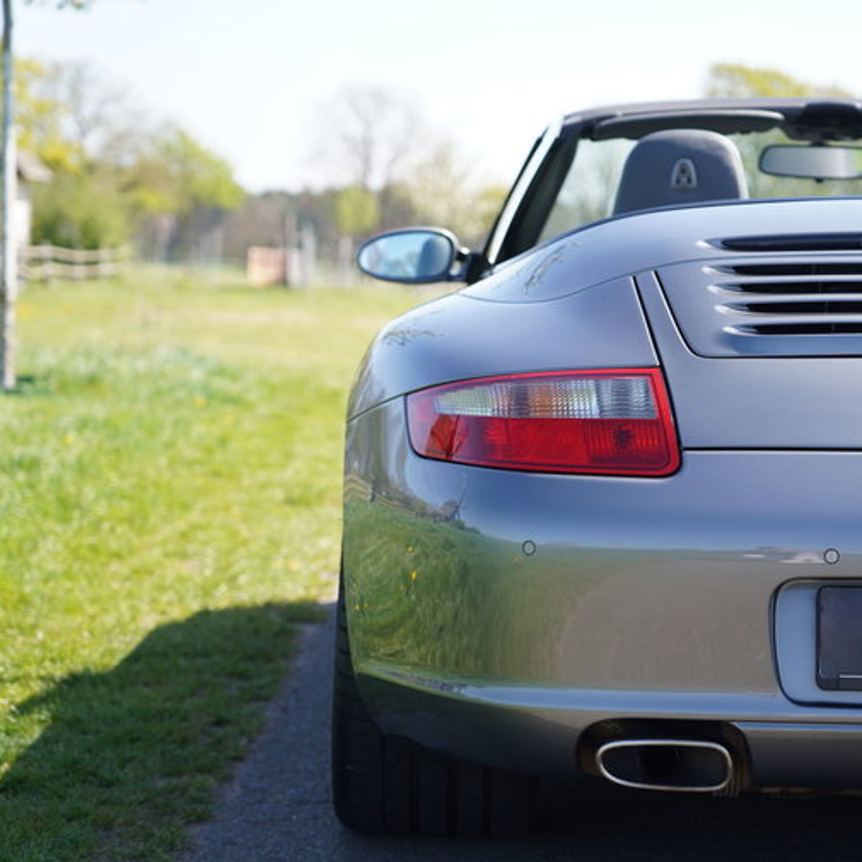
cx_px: 554
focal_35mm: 93
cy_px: 434
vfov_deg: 18.7
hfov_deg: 18.6
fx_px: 2620
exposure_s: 1/250
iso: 100
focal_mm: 72
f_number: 4
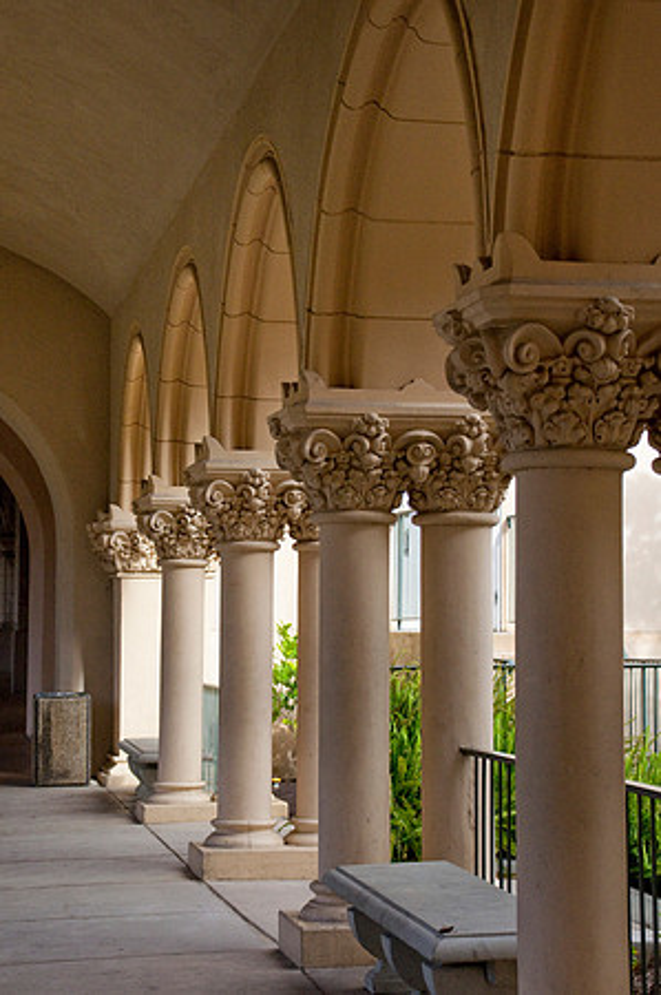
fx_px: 2070
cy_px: 498
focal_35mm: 75
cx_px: 330
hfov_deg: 18.1
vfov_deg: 27.0
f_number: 8
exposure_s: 1/1000
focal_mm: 50
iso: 800
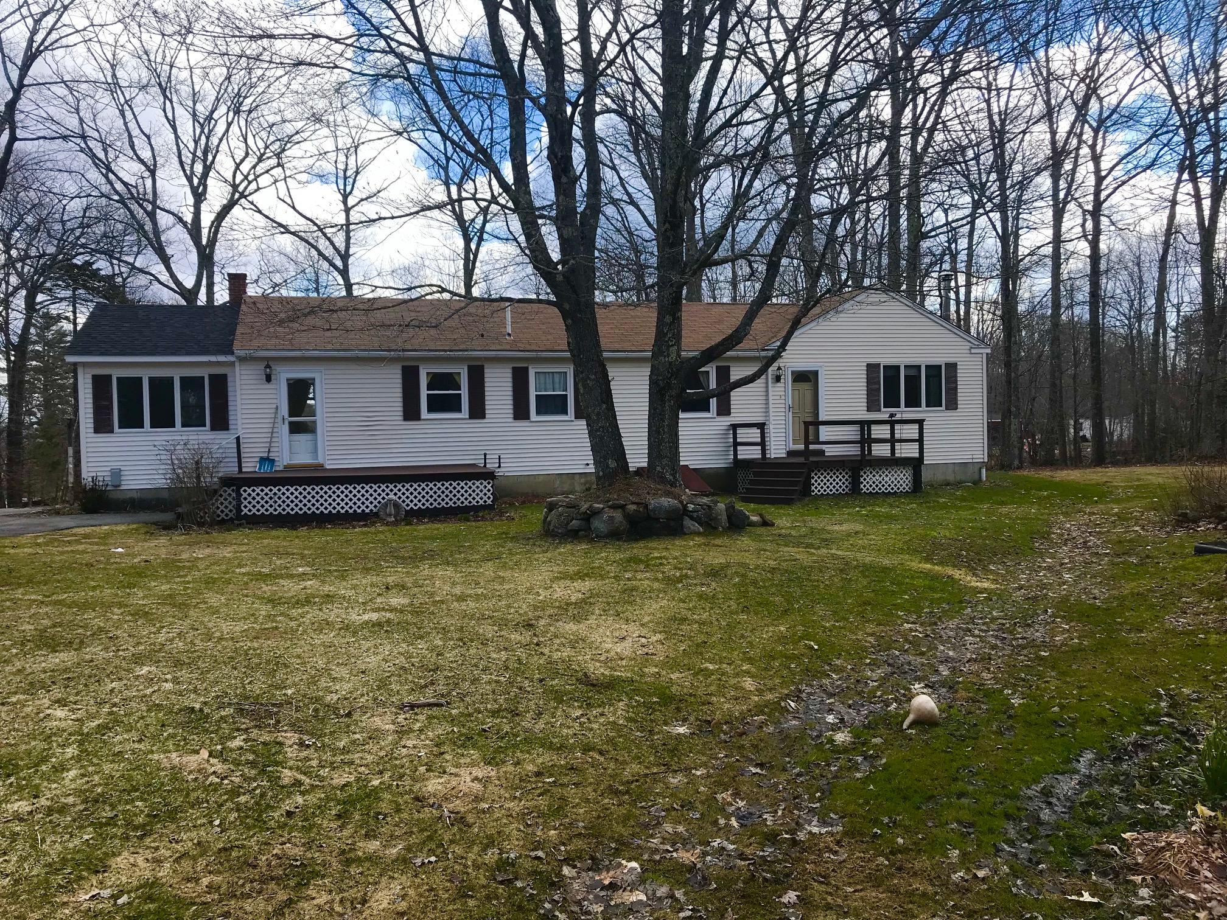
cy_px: 460
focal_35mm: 28
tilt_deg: -2.5
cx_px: 614
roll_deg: +1.0
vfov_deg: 49.7
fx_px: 992
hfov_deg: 63.4
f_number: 1.8
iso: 20
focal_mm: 3.99
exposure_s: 1/1212
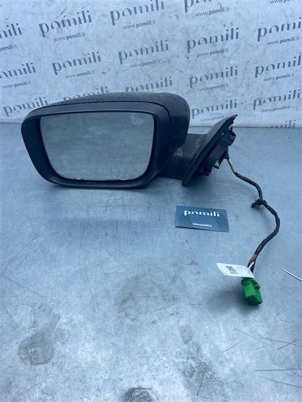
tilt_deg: -39.4
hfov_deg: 53.1
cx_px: 151
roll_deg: -2.8
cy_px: 201
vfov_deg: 67.3
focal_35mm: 26
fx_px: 302
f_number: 1.8
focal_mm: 4.25
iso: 32
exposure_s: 1/927
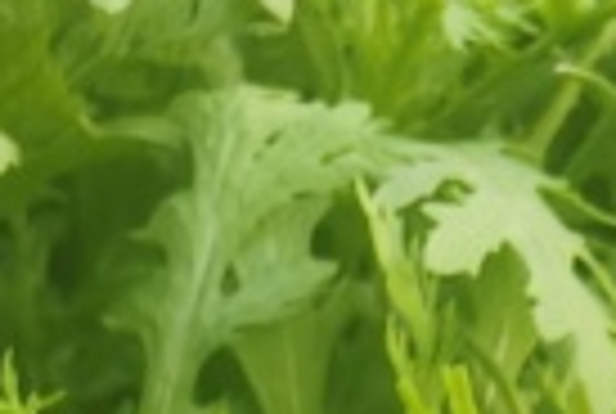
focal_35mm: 194
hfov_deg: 10.4
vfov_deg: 5.7
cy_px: 1870
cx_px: -112
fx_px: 3327
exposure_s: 1/100
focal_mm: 5.59
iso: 125
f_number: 1.8
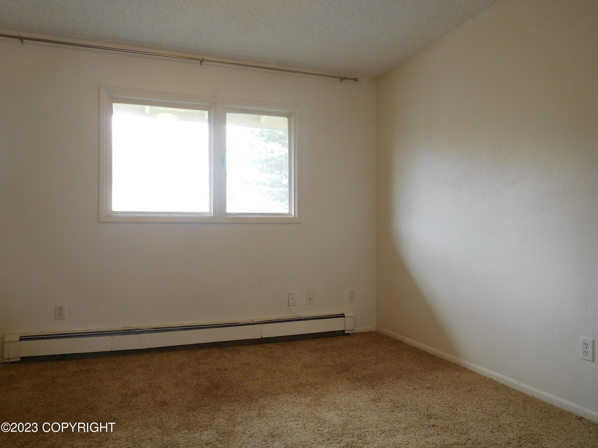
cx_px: 299
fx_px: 432
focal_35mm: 25
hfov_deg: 69.4
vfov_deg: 54.9
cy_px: 224
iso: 125
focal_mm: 4.5
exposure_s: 1/30
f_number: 3.4
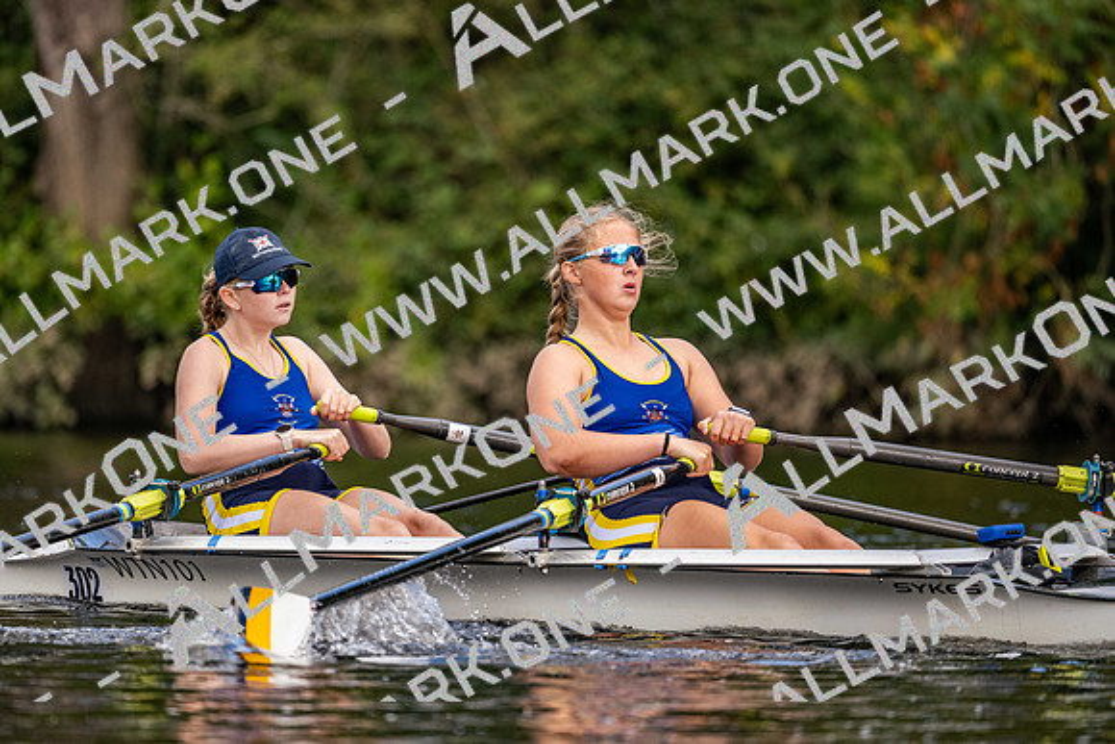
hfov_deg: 5.1
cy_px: 372
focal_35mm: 400
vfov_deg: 3.4
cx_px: 558
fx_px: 12398
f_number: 4.5
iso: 720
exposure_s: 1/2000
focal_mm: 400
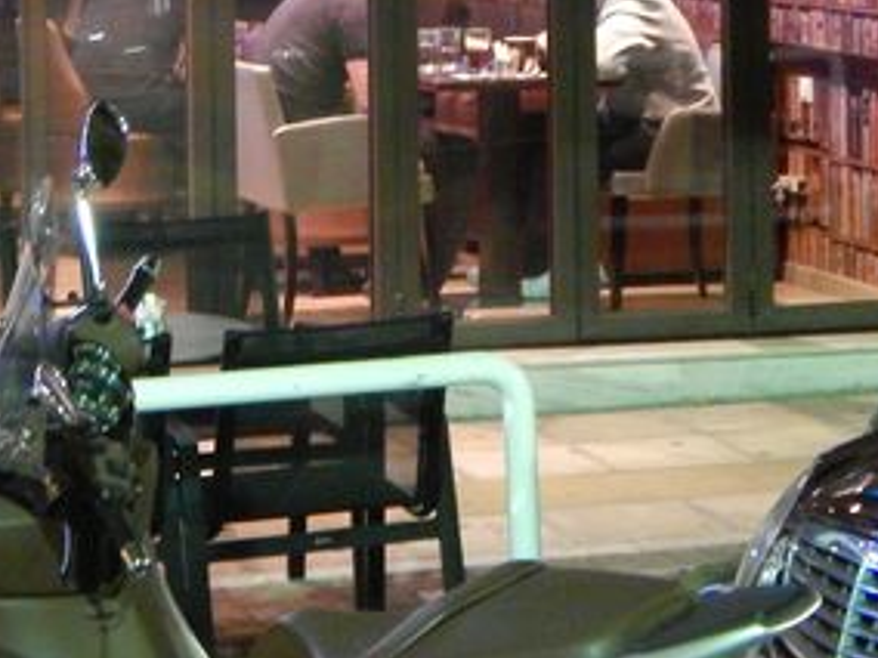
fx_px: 3678
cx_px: 192
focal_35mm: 145
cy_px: -201
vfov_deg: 10.0
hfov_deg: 13.6
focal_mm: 9.7
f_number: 3.8
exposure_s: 1
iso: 900
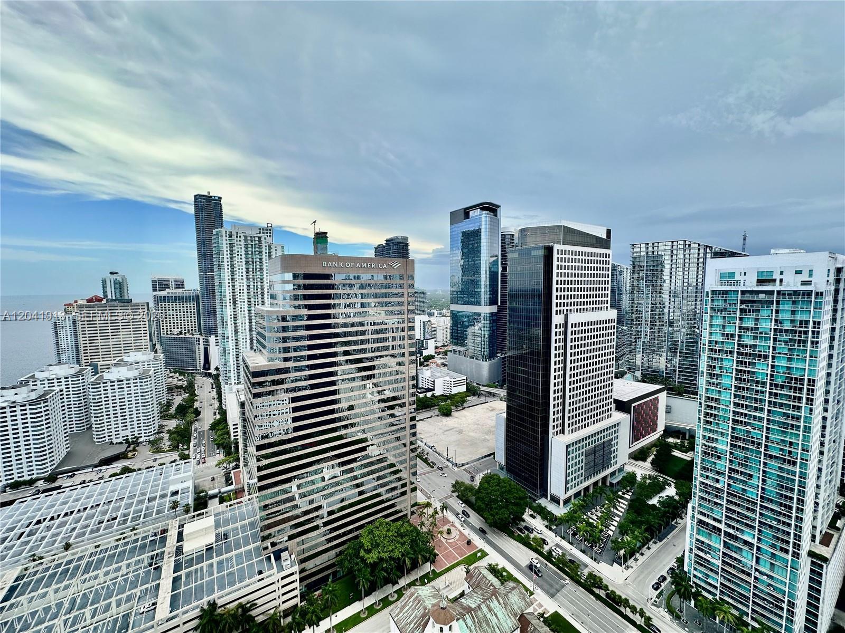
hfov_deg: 102.1
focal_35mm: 14
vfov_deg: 85.7
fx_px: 342
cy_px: 316
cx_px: 422
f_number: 2.2
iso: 40
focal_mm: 2.22
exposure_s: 1/513
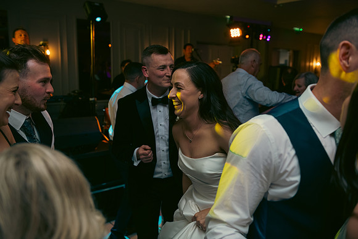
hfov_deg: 58.7
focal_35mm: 32
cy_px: 120
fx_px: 318
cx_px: 179
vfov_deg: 41.1
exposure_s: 1/160
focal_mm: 32
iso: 800
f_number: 3.5
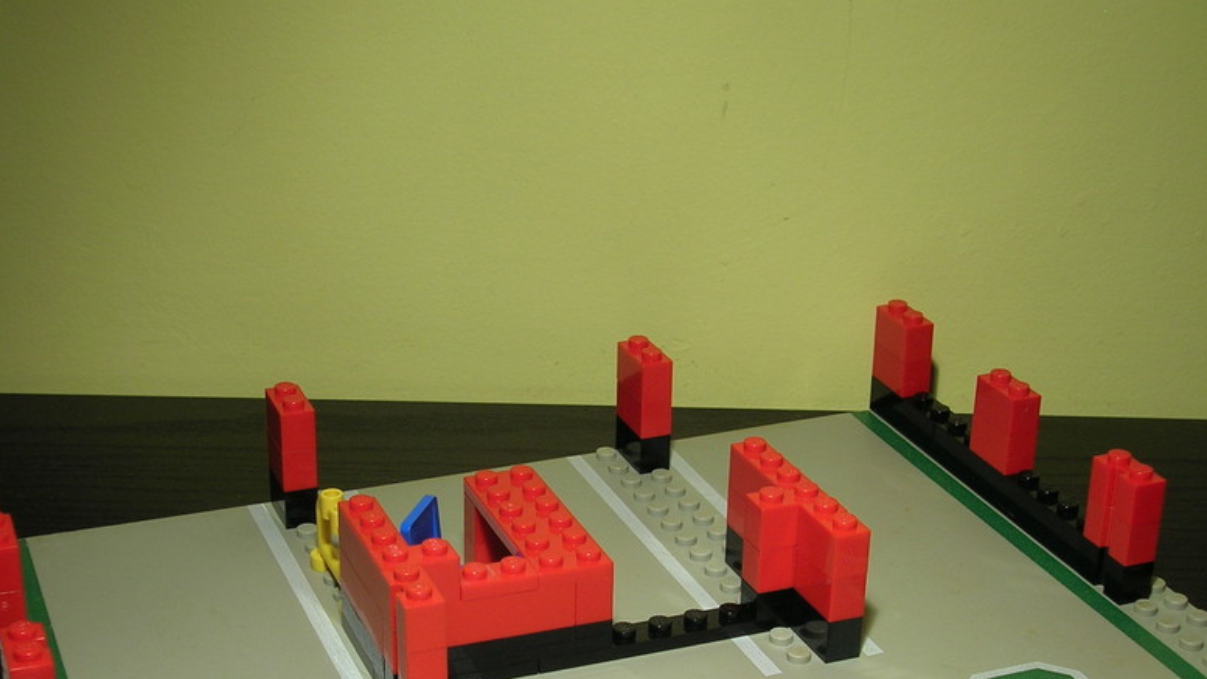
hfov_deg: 36.0
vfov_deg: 20.6
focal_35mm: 58
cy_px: 501
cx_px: 561
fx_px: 1856
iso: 50
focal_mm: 7.7
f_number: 3.2
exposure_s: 1/17
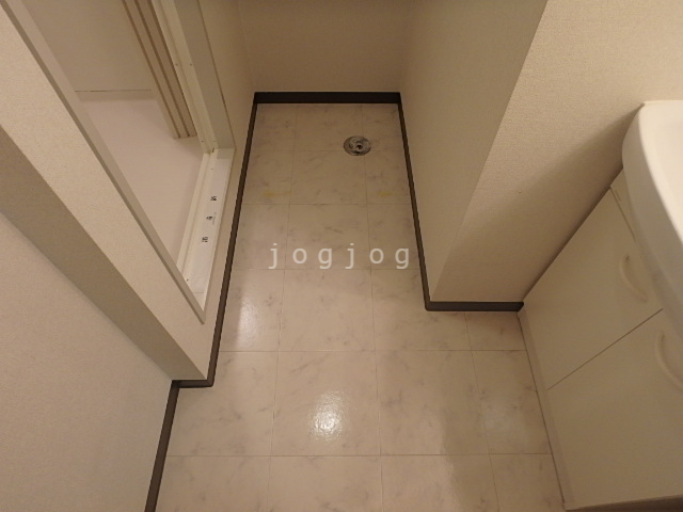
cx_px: 342
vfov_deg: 63.4
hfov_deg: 79.0
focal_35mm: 21
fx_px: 414
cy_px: 256
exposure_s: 1/30
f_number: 3.5
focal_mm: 3.7
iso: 200
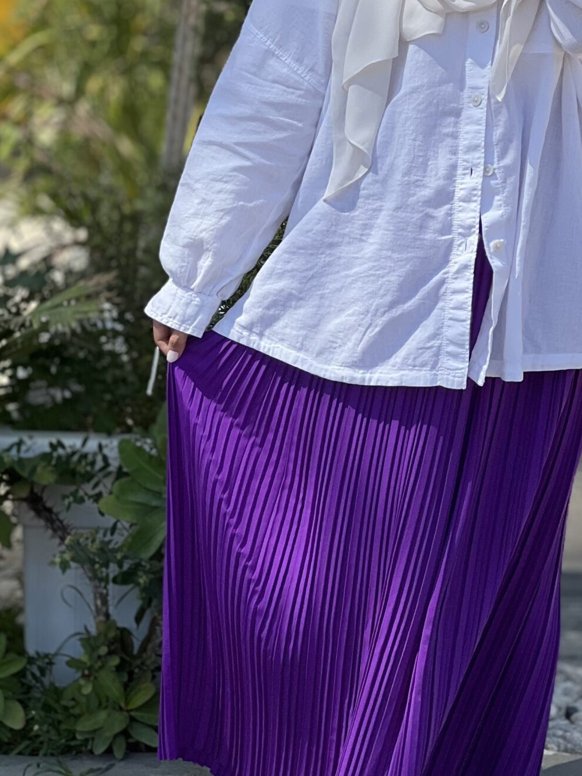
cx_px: 405
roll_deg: -0.4
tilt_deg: -6.0
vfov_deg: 13.1
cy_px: 243
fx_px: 3362
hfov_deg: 9.9
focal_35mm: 150
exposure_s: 1/732
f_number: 2.8
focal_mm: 9
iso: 32
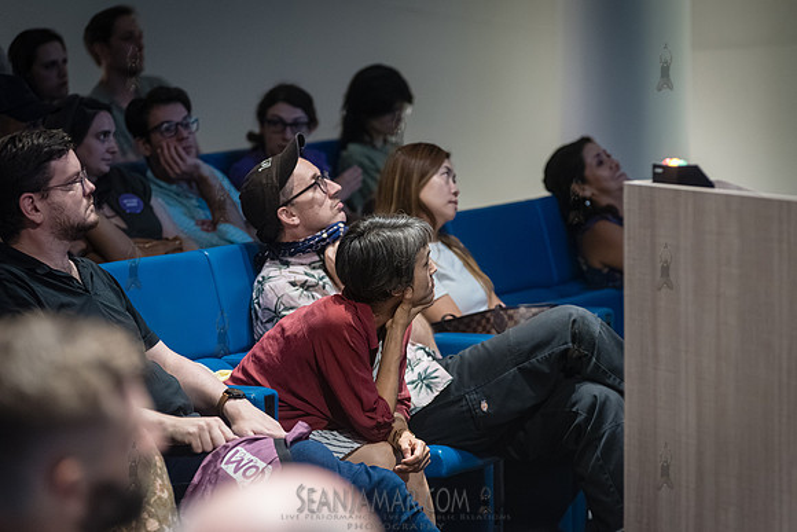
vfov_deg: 8.9
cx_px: 398
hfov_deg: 13.2
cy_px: 266
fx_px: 3432
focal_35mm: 155
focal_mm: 155
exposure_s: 1/200
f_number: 3.5
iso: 5000
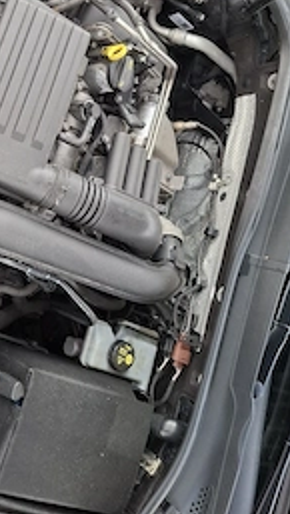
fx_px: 532
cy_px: 150
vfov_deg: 50.1
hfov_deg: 28.7
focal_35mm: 39
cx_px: 6
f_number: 1.8
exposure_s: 1/175
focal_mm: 5.54
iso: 50
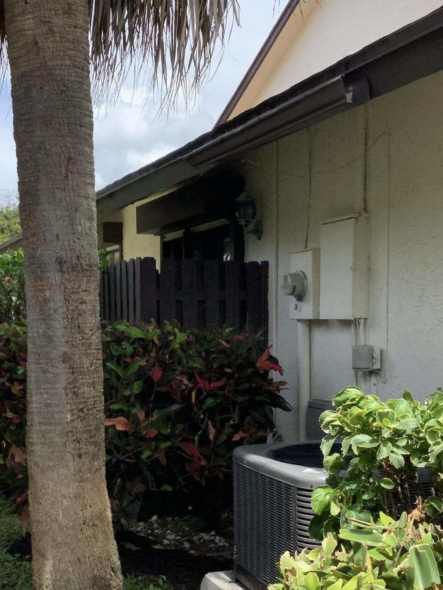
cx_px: 157
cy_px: 355
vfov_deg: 38.0
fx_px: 853
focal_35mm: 50
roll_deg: -0.7
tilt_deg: -1.9
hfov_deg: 29.0
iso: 25
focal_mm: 3.3
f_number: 2.4
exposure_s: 1/578
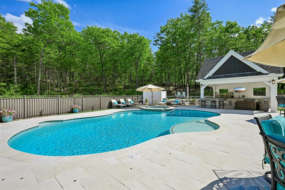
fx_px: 127
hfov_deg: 96.7
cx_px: 142
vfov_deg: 73.7
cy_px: 95
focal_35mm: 16
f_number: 8
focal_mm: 16
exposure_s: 1/1000
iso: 400
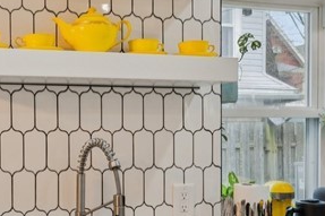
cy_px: 140
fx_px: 478
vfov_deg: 25.4
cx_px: 28
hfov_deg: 35.2
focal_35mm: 53
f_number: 5.6
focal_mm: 14
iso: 200
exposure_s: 1/25
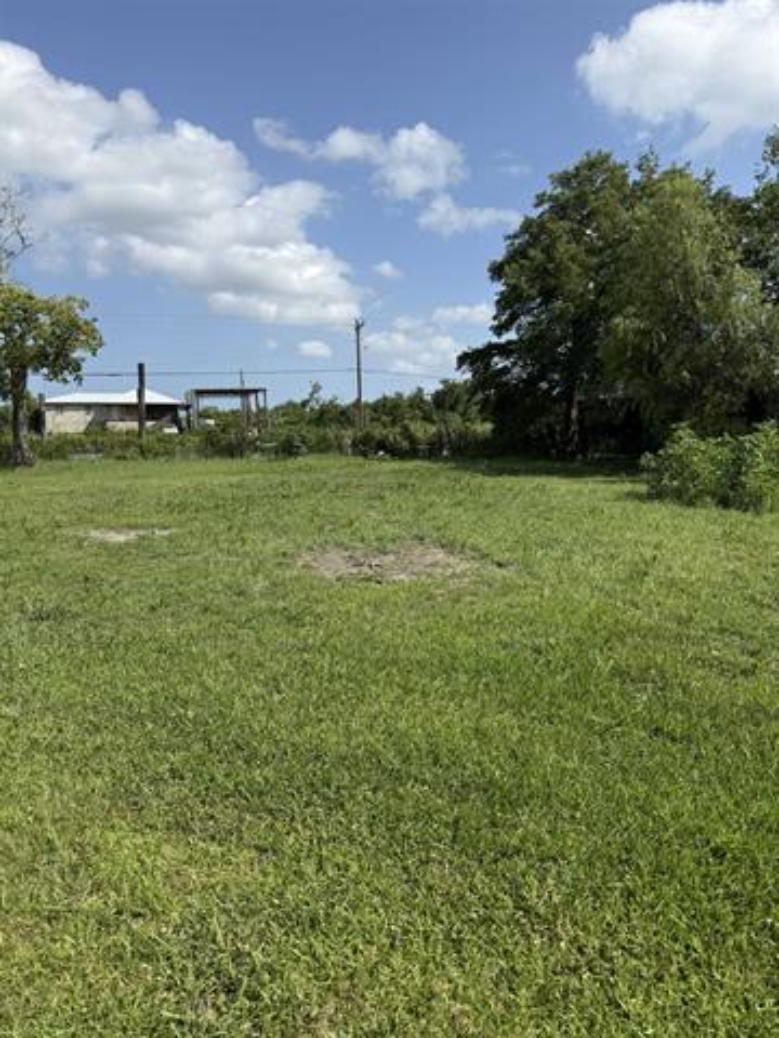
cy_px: 519
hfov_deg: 56.8
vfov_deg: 71.6
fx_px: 720
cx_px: 390
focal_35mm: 24
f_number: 1.78
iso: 80
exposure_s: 1/5319
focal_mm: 6.76
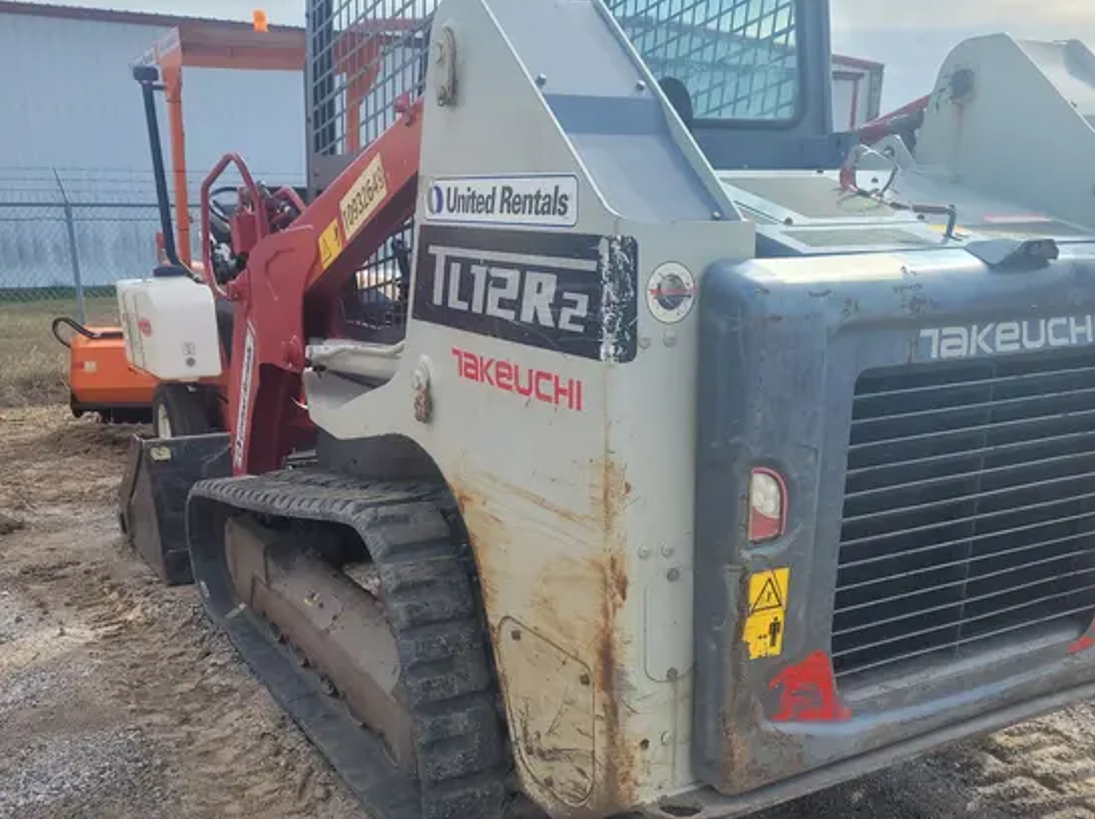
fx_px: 1106
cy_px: 591
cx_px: 544
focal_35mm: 35
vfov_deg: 39.8
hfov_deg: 52.7
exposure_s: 1/1332
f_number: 1.8
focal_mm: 5.4
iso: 40
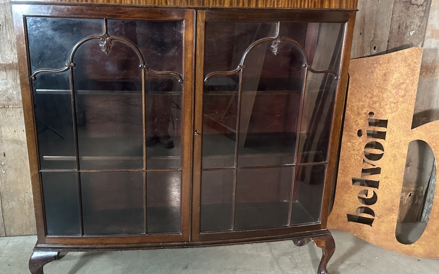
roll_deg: -0.5
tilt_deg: -16.0
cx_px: 186
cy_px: 130
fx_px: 383
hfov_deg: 59.4
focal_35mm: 32
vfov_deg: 39.4
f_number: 1.78
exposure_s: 1/52
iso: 1000
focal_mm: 6.86
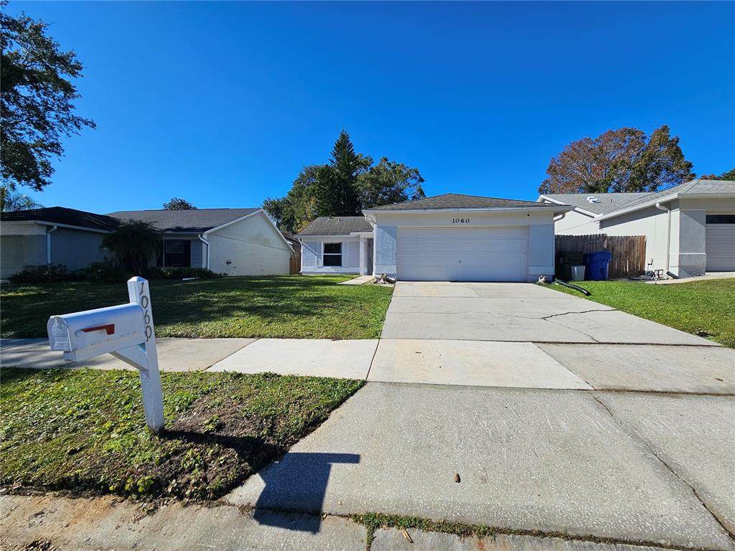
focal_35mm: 13
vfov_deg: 89.9
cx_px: 368
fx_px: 276
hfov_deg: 106.2
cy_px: 276
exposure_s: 1/2969
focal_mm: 2.2
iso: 50
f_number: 2.2
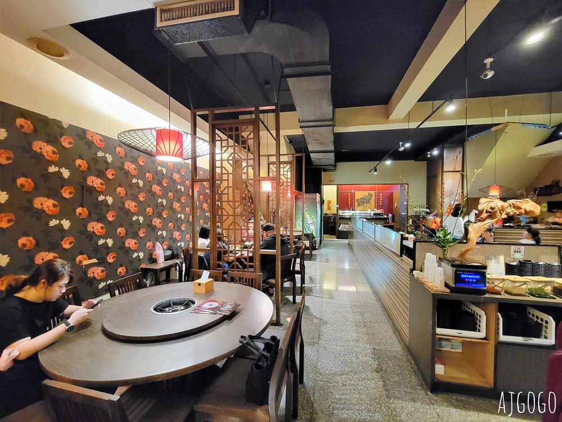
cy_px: 211
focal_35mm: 13
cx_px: 281
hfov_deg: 106.2
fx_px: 211
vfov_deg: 89.9
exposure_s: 1/24
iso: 1600
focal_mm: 2.2
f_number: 2.2
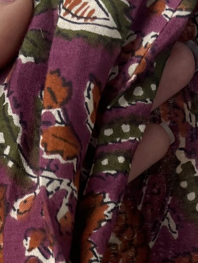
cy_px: 422
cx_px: 113
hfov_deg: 13.2
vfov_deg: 15.8
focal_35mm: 112
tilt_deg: +5.4
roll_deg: +3.3
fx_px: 854
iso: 100
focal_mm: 5.1
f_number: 1.6
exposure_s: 1/122
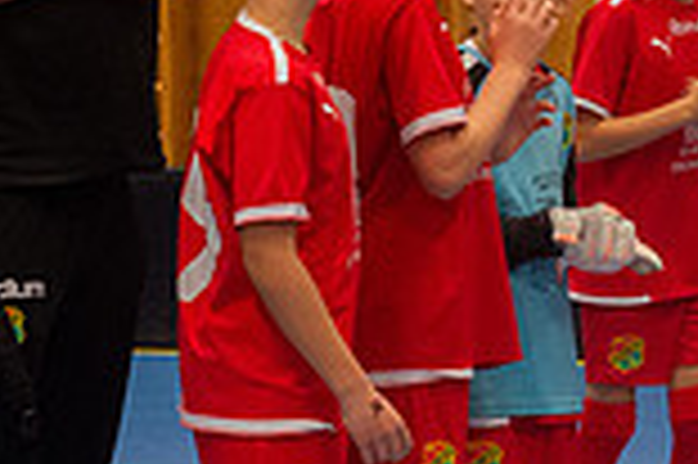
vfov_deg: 5.2
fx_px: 5152
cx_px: 473
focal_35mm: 266
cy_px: 95
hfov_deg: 7.7
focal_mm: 70
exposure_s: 1/500
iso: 6400
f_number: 3.5
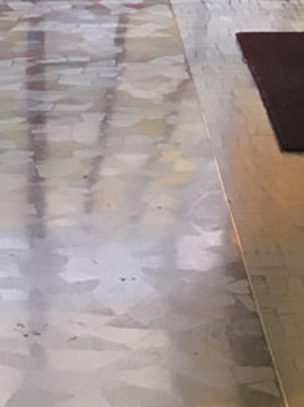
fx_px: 2146
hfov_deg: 8.1
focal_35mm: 183
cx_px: 45
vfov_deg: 9.5
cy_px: -614
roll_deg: -0.5
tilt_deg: +6.0
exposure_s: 1/33
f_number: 2.2
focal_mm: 4.15
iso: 80
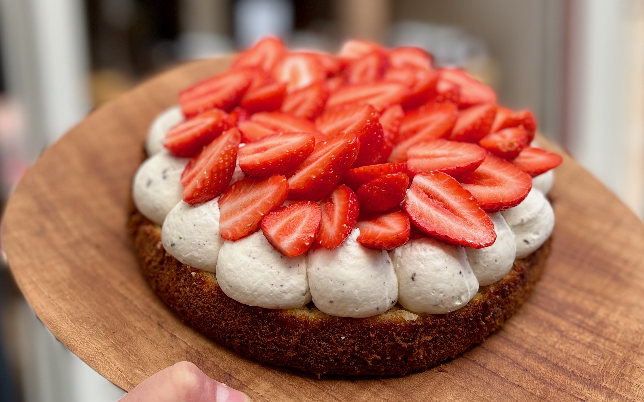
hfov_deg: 66.5
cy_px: 203
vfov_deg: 44.5
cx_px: 319
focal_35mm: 28
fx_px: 491
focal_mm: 5.1
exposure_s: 1/1036
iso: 50
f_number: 1.6
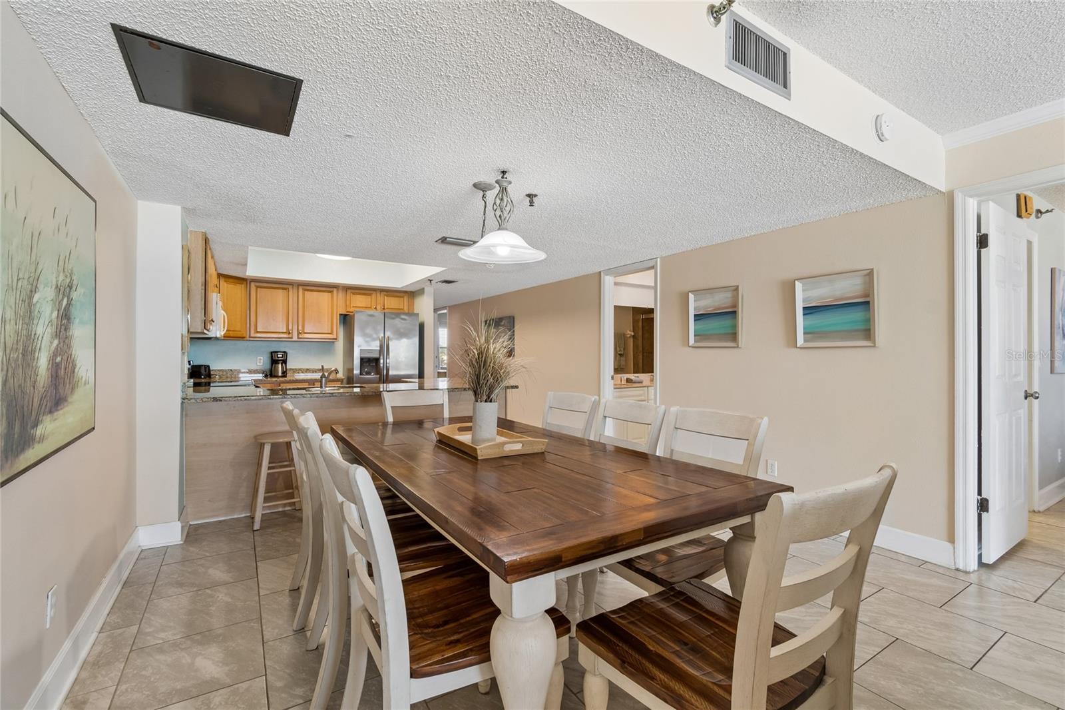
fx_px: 444
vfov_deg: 77.3
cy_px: 355
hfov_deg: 100.4
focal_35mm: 15
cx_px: 532
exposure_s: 1/13
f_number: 7.1
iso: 100
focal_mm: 10
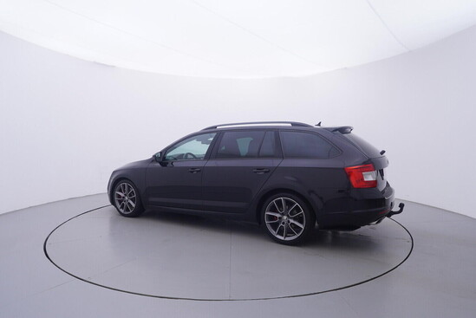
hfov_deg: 77.3
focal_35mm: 22
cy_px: 159
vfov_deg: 56.2
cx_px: 238
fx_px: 298
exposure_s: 1/80
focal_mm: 15
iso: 200
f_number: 5
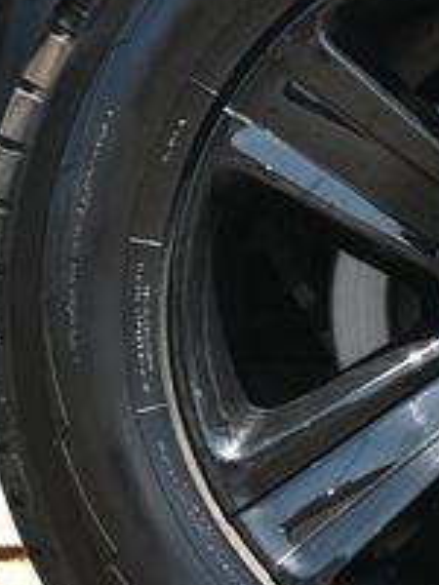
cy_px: 291
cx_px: 565
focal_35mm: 203
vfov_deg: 9.7
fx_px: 3433
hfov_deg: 7.2
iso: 400
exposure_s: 1/200
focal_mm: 44
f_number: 6
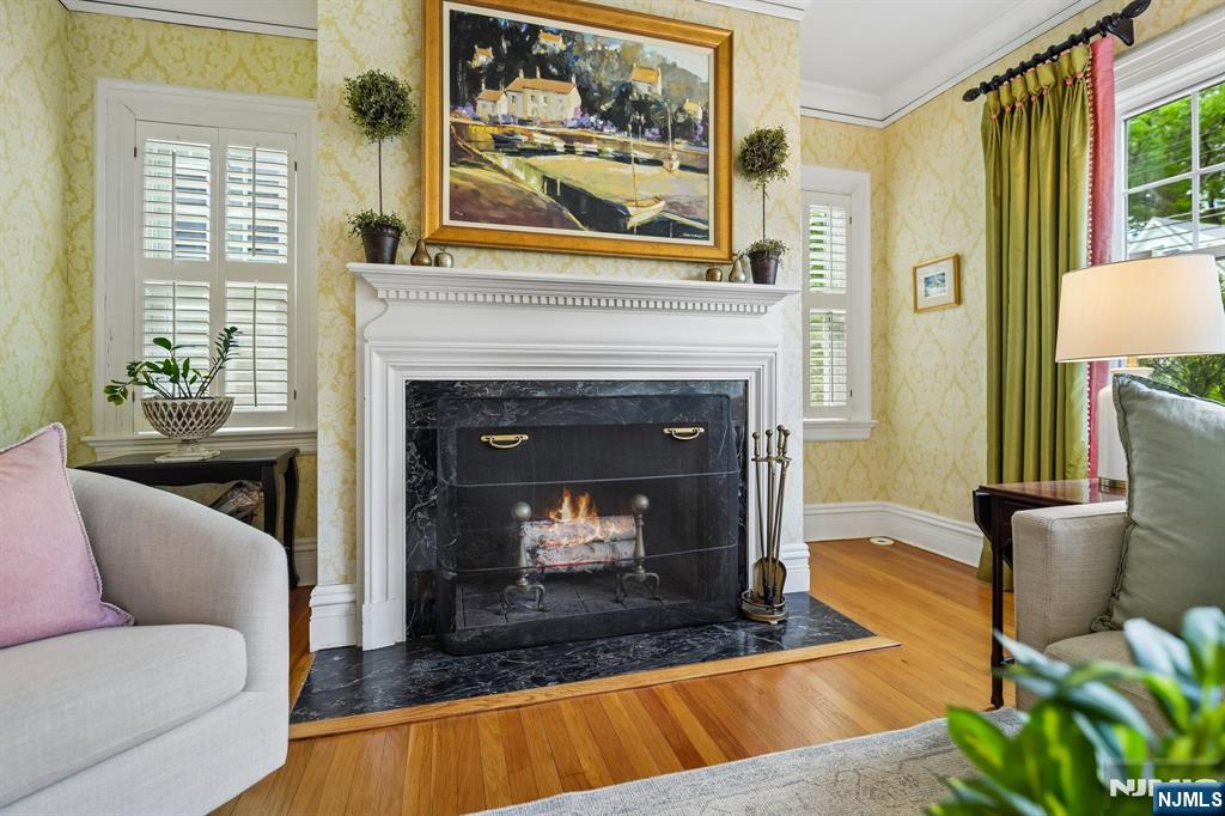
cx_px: 612
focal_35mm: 16
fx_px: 544
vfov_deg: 73.7
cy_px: 408
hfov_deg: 96.8
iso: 400
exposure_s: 1/50
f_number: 2.5
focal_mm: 16
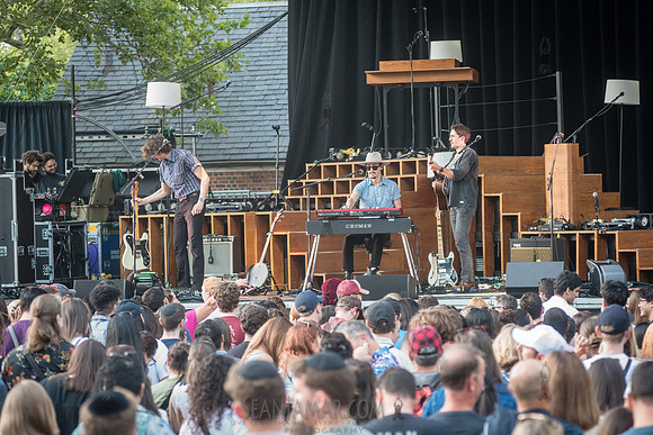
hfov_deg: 15.2
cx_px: 326
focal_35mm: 135
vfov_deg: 10.2
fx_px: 2449
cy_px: 218
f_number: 4
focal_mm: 135
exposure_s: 1/160
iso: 2500
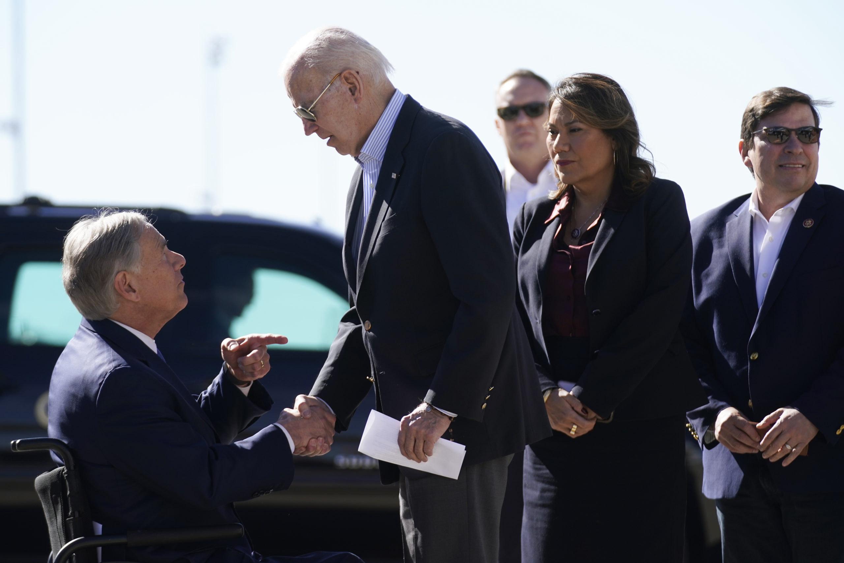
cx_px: 422
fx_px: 6049
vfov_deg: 5.3
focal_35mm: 258
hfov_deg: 8.0
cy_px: 282
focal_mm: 258
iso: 250
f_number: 5.6
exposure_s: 1/800
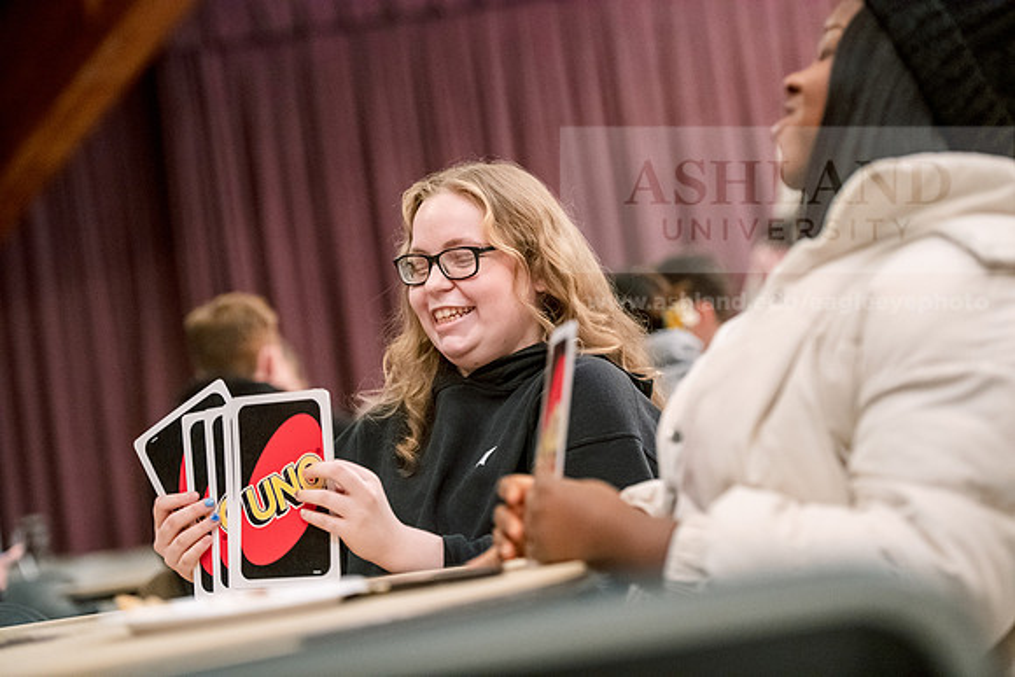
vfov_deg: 13.7
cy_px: 338
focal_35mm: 100
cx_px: 508
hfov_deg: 20.4
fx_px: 2820
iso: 5000
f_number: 2.8
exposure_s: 1/200
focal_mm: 100
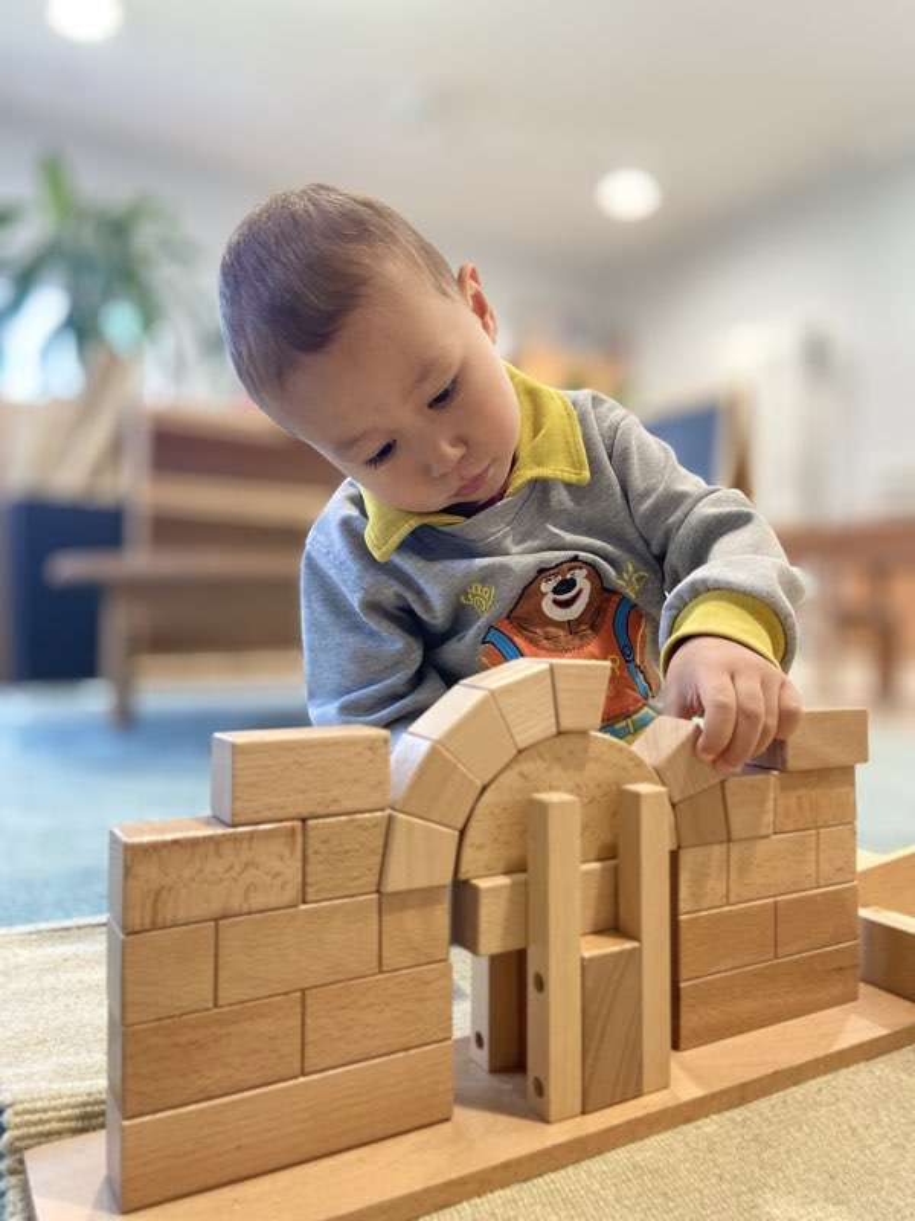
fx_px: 916
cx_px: 458
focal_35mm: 26
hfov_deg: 53.1
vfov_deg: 67.3
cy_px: 610
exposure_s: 1/50
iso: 160
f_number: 1.8
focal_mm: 4.25
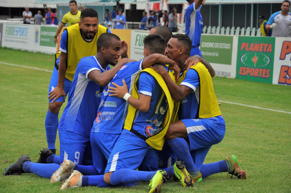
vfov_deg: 8.7
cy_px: 96
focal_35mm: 158
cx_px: 146
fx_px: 1272
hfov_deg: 13.1
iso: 200
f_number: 5.6
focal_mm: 105
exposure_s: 1/125
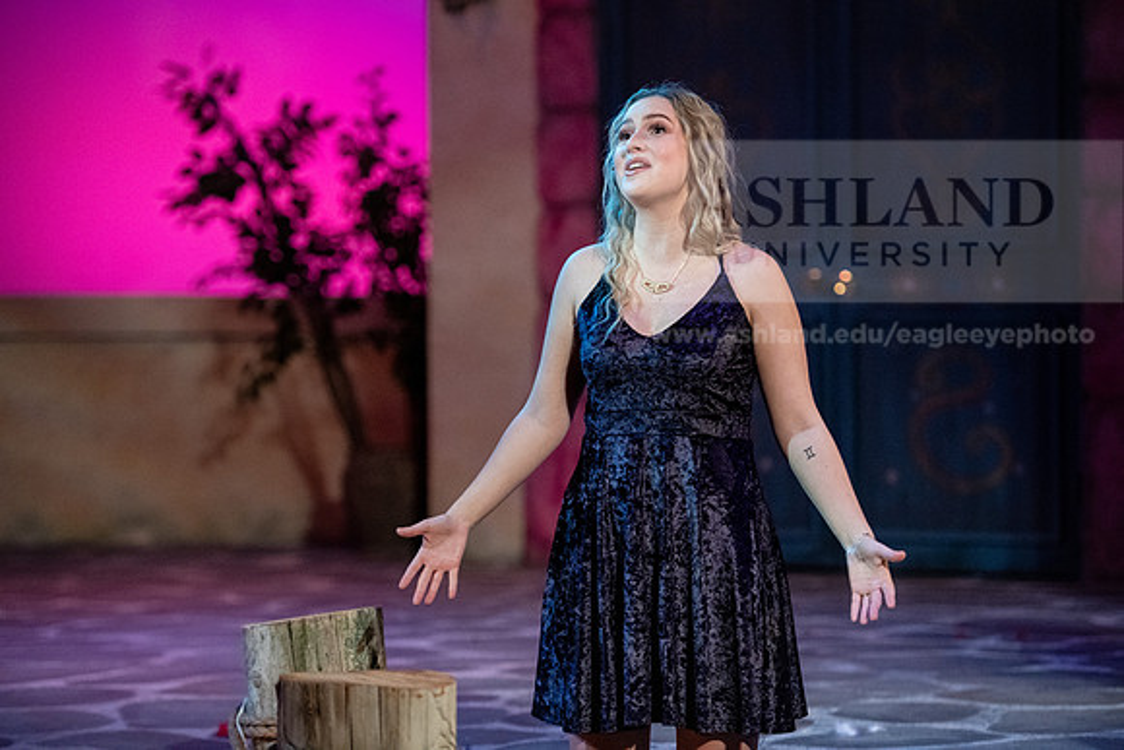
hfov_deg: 15.8
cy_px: 375
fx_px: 4060
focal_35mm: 130
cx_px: 562
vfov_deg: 10.6
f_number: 2.8
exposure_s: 1/250
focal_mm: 130
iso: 6400
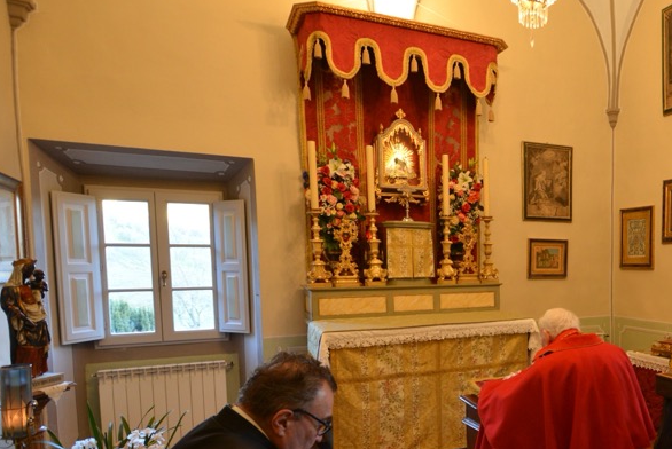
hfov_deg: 58.6
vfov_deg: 44.3
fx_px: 542
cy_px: 306
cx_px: 540
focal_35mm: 29
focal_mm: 17
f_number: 4
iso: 1600
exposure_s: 1/60
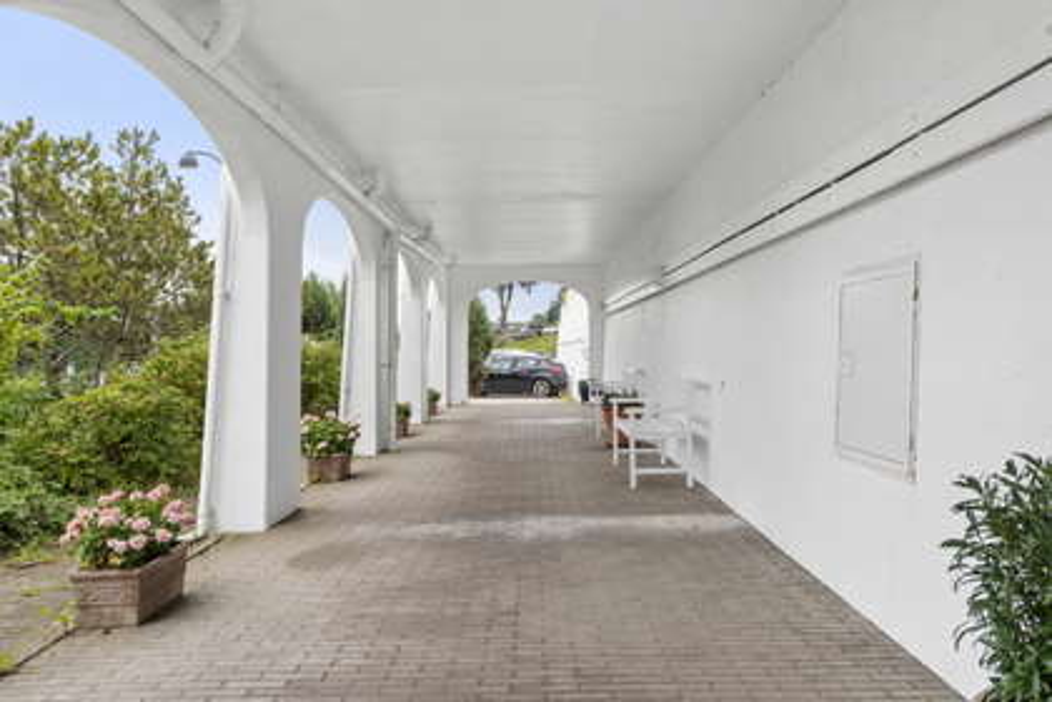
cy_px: 351
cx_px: 526
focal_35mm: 30
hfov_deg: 61.9
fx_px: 877
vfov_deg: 43.6
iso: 200
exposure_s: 1/160
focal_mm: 20
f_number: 8
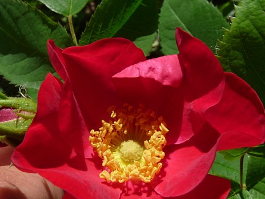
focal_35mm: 49
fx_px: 375
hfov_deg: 38.9
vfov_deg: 29.6
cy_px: 101
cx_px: 131
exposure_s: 1/400
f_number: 5.6
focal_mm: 5.6
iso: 100
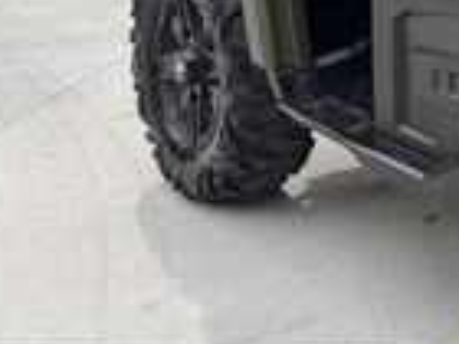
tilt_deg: -9.8
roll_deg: +1.1
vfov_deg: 12.8
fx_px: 1459
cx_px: 895
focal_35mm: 110
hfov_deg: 14.9
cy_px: -167
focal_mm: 6.76
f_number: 1.78
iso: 100
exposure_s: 1/2299
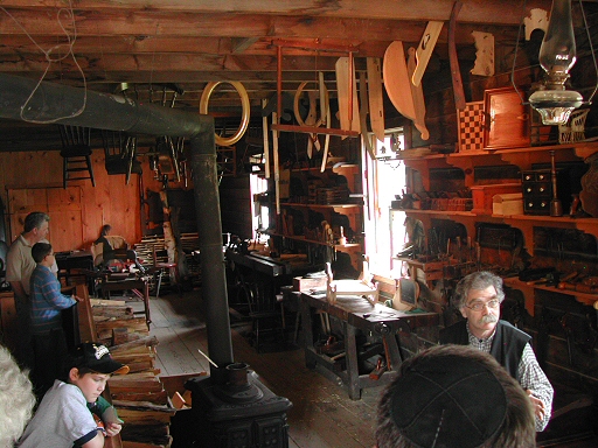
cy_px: 224
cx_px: 299
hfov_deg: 49.0
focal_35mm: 38
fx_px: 656
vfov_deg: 37.7
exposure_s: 1/22.9
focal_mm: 8
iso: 284
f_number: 2.8
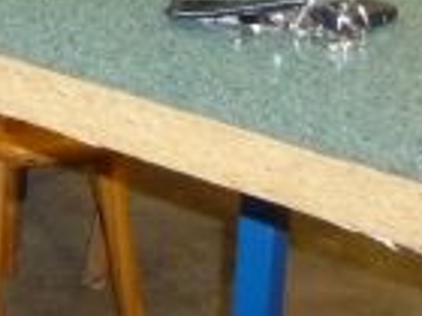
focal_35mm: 160
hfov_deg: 11.1
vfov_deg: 8.3
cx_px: -449
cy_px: -515
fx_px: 1951
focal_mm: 4.7
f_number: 3.3
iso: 500
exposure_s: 1/30
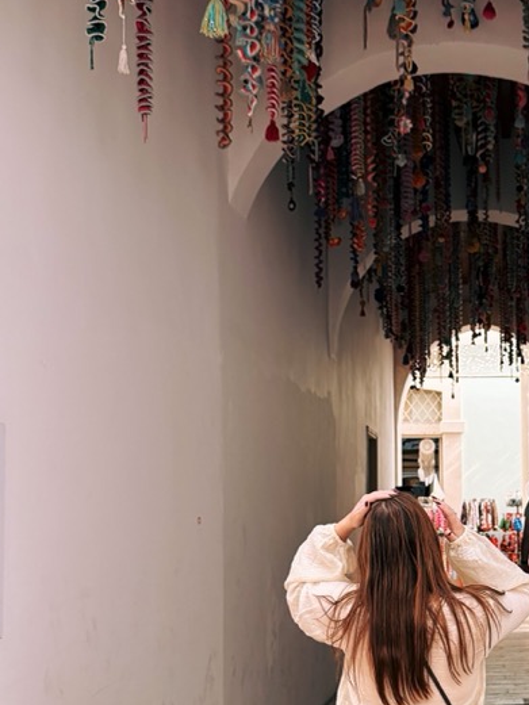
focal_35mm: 59
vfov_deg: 32.6
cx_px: 498
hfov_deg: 24.0
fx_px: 1202
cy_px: 437
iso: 200
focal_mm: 6.76
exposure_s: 1/199
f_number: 1.78
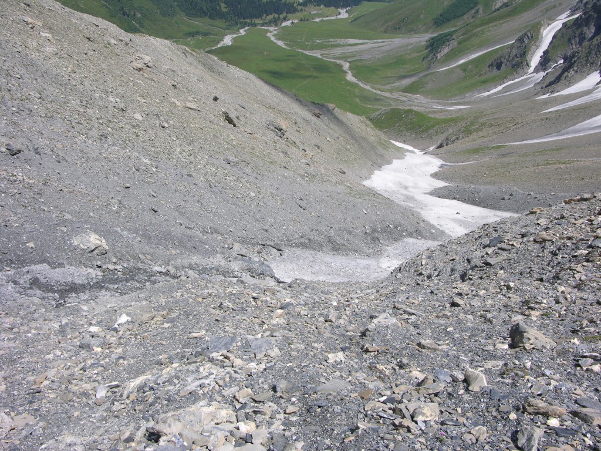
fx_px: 608
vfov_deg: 40.7
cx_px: 300
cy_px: 226
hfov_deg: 52.6
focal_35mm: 35
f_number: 7.1
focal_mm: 8.9
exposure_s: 1/197
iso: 50
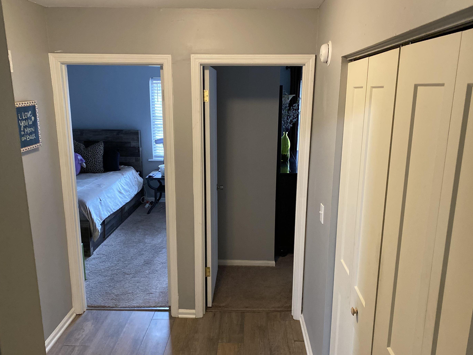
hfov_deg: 61.7
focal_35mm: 29
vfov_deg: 48.2
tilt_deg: -12.8
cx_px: 237
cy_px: 187
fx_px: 396
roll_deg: -0.6
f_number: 1.8
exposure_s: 1/60
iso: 500
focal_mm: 4.25
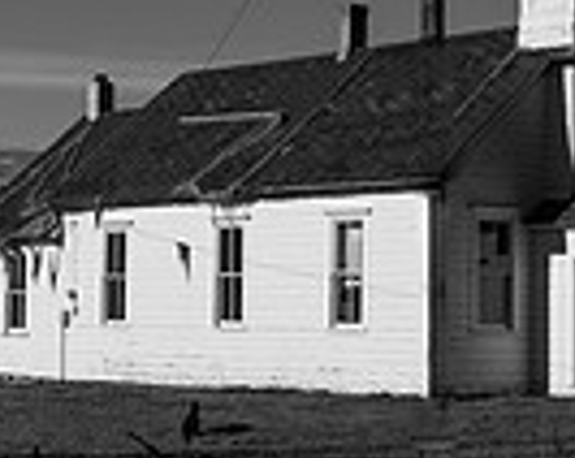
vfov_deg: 12.5
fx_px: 2090
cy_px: 97
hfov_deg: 15.6
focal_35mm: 123
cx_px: 389
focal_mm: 20
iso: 250
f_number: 11
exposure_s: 1/500
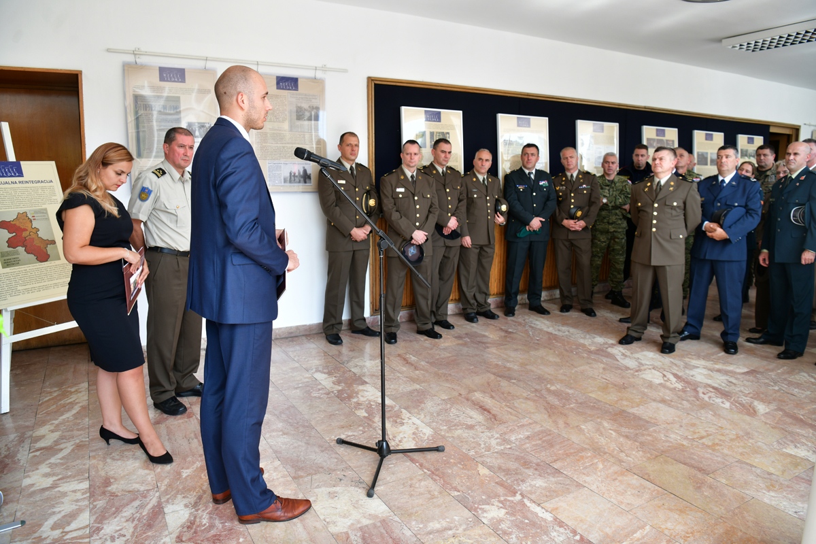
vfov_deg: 53.1
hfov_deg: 73.7
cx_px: 408
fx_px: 544
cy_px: 272
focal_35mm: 24
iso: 250
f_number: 4
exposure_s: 1/160
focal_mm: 24
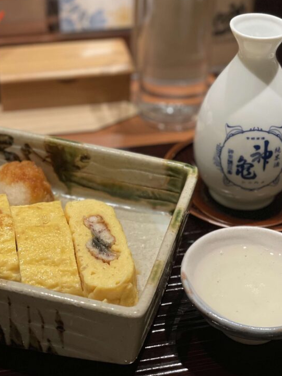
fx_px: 804
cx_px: 136
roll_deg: -2.0
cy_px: 143
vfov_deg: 26.3
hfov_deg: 19.9
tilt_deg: -33.5
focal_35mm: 74
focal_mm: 6
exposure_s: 1/100
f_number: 2
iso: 200
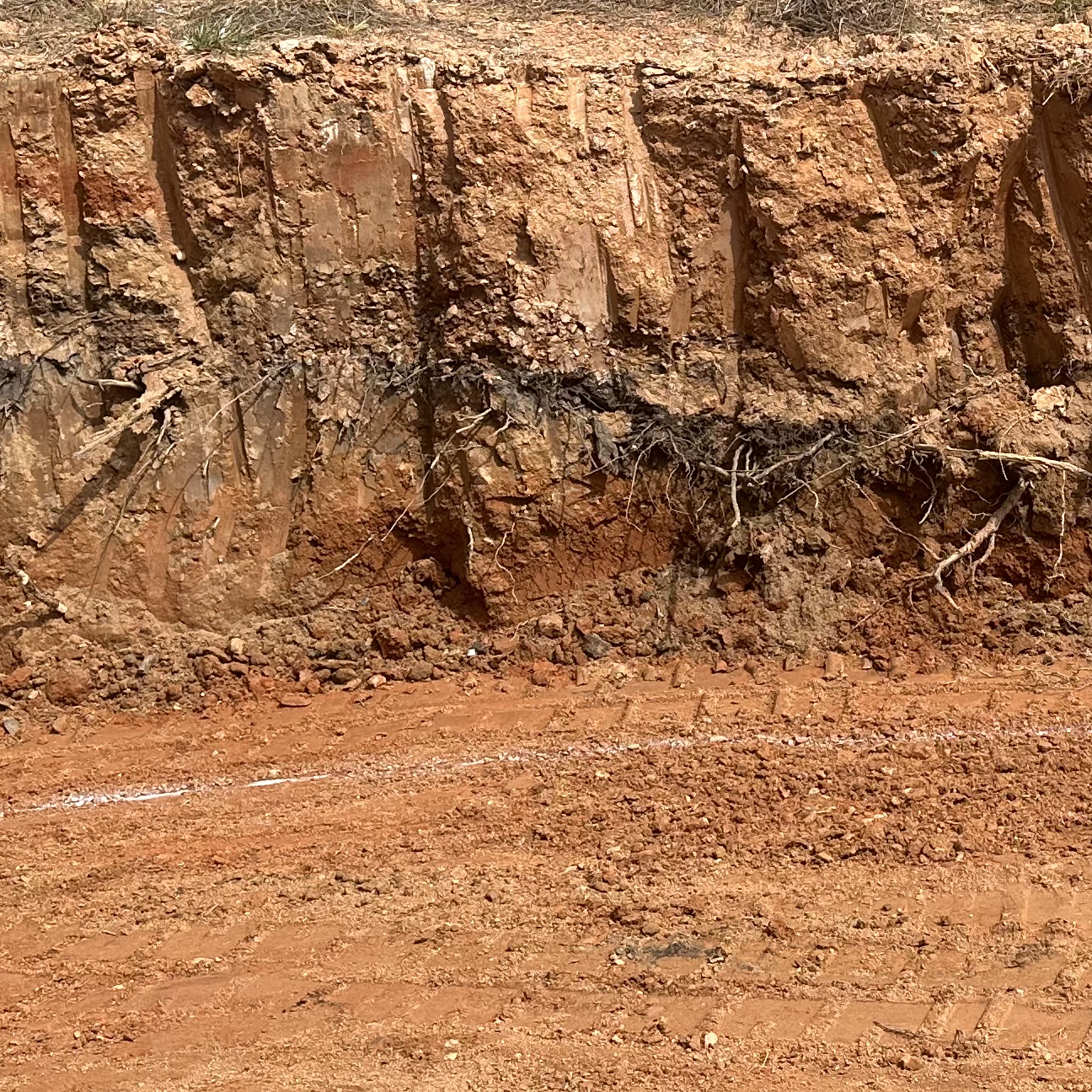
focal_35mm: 66
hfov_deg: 25.3
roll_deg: +1.6
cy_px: 493
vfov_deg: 26.1
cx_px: 972
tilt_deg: -9.6
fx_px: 2356
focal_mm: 6.86
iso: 80
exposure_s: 1/2252
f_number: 1.78
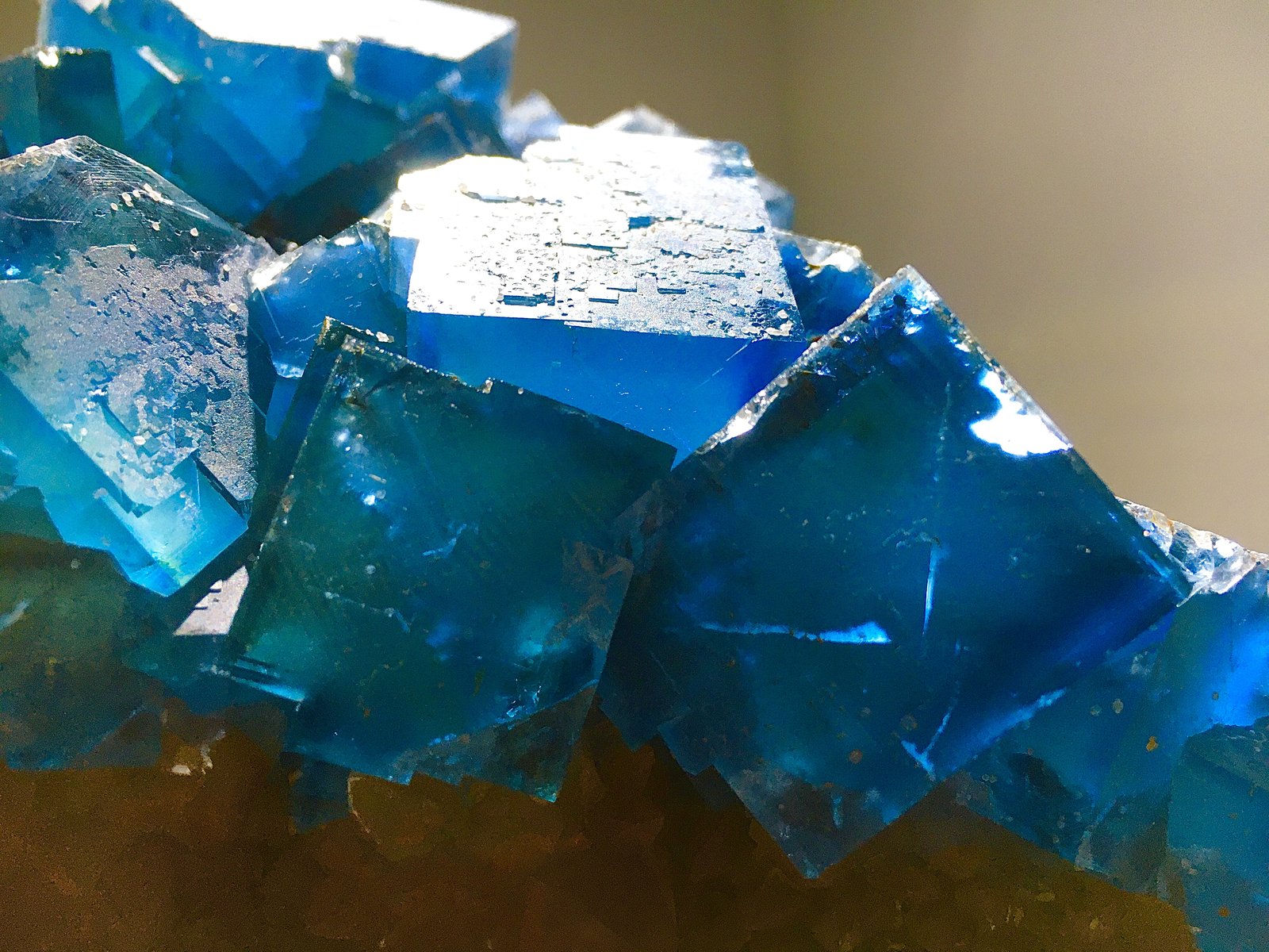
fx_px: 1063
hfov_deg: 61.7
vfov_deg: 48.2
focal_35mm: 29
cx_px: 634
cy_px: 476
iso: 40
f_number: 2.2
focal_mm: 4.15
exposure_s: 1/33
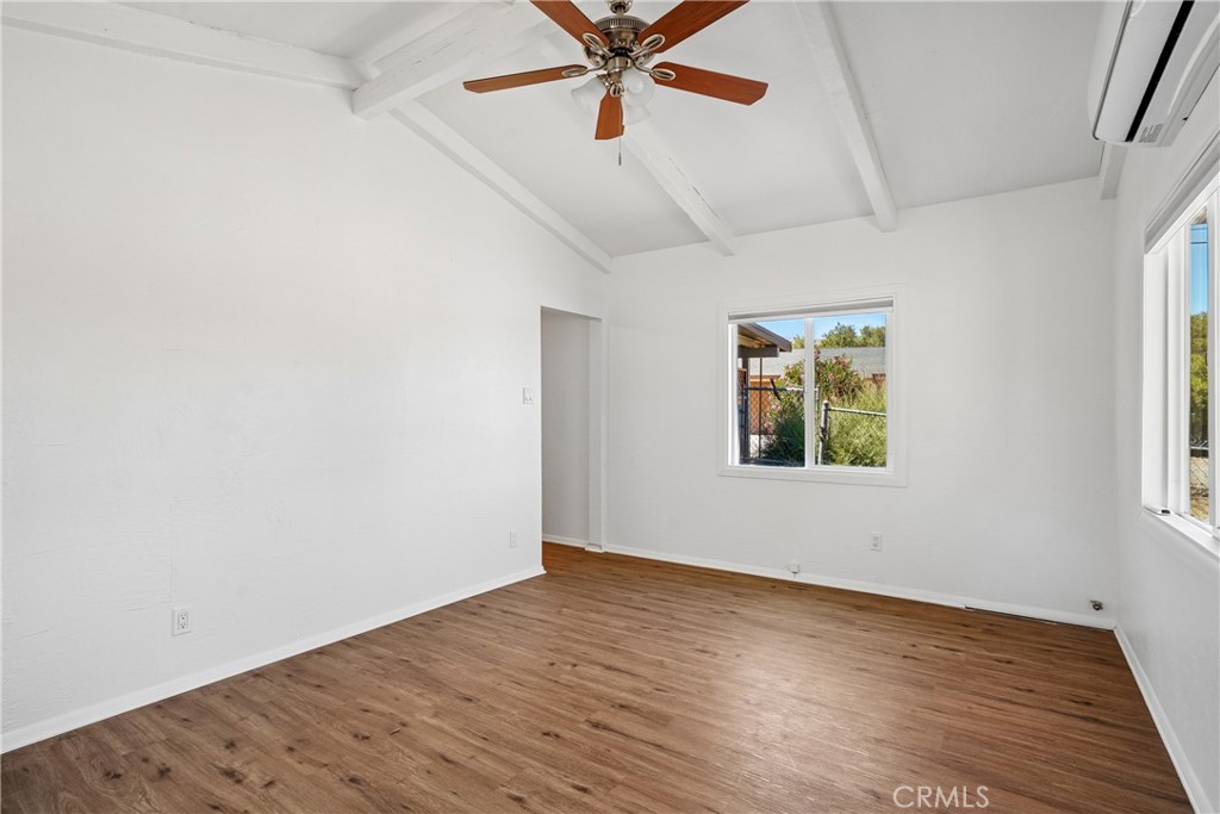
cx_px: 610
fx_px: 576
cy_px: 407
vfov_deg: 70.5
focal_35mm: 17
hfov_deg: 93.3
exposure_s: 1/30
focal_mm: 17
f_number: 8
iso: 250
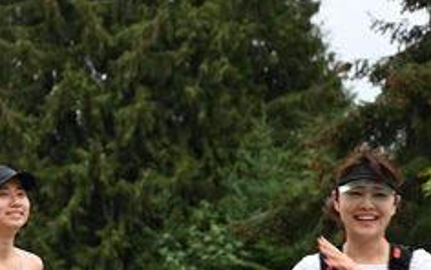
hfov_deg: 9.6
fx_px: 2540
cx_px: 2
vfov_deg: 6.1
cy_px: 329
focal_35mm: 216
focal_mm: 91
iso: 450
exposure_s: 1/125
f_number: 6.3
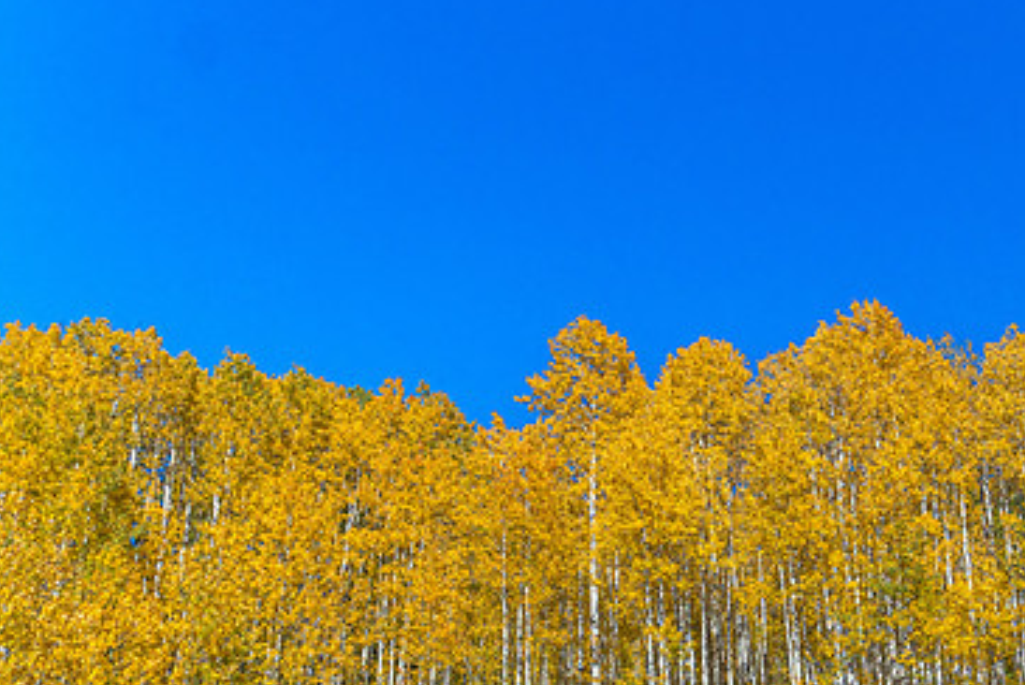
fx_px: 1425
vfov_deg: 26.9
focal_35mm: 50
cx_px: 750
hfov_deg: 38.7
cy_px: 462
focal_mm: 21
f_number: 5.6
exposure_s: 1/2500
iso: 400
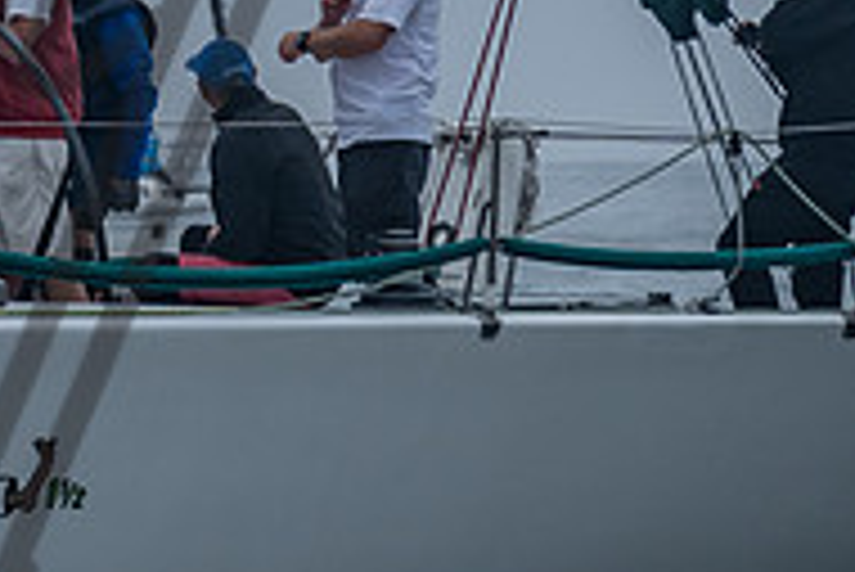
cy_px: -265
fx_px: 22793
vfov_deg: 1.4
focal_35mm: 959
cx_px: -397
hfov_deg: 2.1
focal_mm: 190
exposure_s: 1/1600
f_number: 6.3
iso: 320
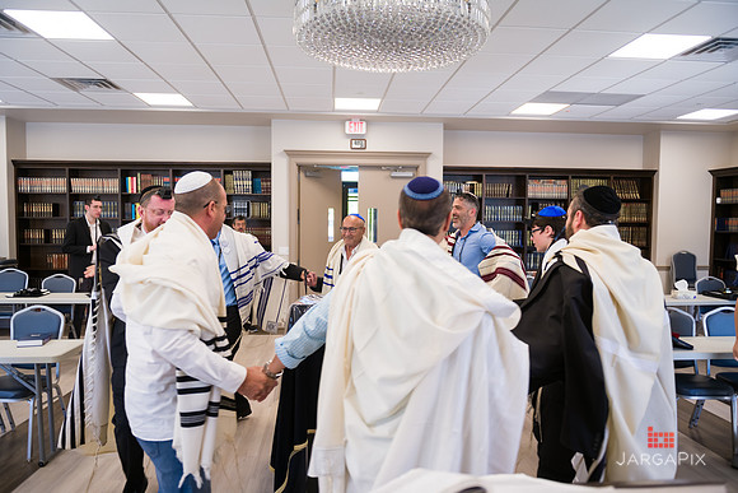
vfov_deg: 53.2
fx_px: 492
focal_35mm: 24
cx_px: 369
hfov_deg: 73.7
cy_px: 246
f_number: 3.2
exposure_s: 1/125
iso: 400
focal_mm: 24
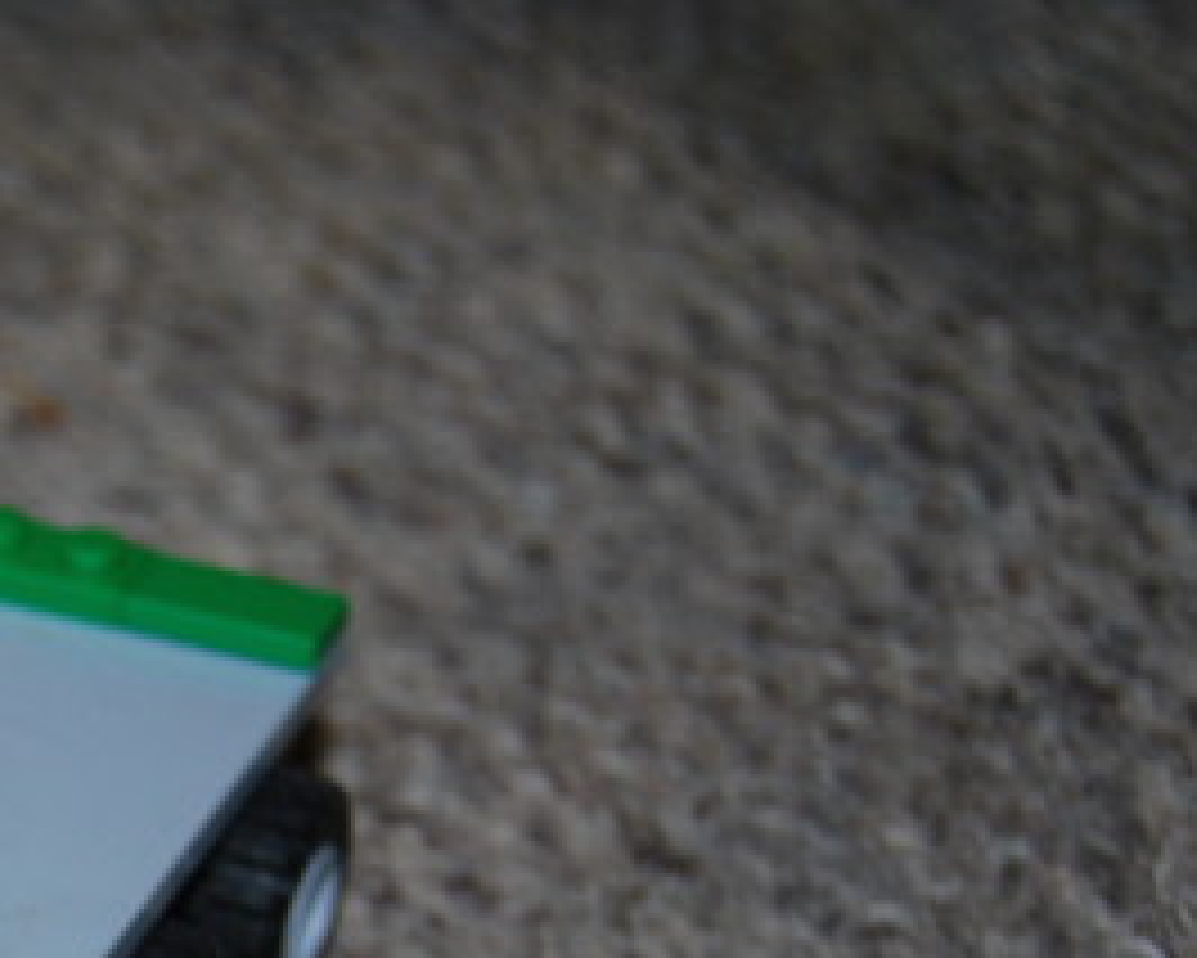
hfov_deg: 16.1
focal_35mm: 110
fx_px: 3884
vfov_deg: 13.5
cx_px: -567
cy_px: 1282
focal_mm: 23
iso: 200
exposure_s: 1/60
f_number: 3.8
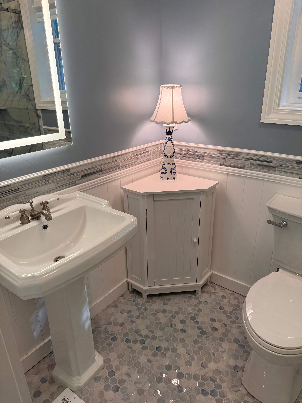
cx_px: 151
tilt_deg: -22.8
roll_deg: +1.5
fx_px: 279
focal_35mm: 24
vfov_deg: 71.6
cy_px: 202
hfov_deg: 56.8
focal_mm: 6.76
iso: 200
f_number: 1.78
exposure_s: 1/120
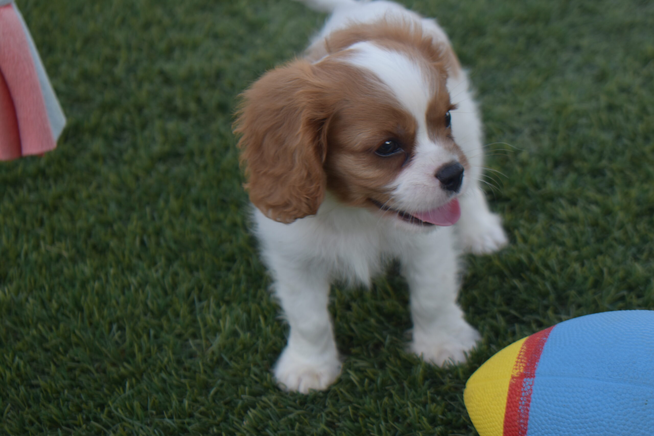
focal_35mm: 78
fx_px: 1417
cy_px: 218
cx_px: 327
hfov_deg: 26.0
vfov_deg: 17.5
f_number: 5.6
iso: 200
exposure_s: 1/250
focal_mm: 52
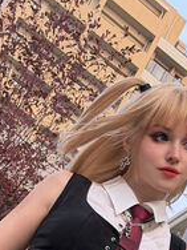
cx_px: 57
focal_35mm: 119
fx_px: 857
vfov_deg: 15.9
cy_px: 304
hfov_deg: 12.4
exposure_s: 1/219
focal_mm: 6.76
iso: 64
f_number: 1.78
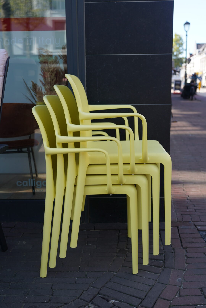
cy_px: 154
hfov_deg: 33.5
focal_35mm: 40
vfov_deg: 48.4
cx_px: 103
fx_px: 343
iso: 100
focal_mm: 40
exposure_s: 1/200
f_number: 4
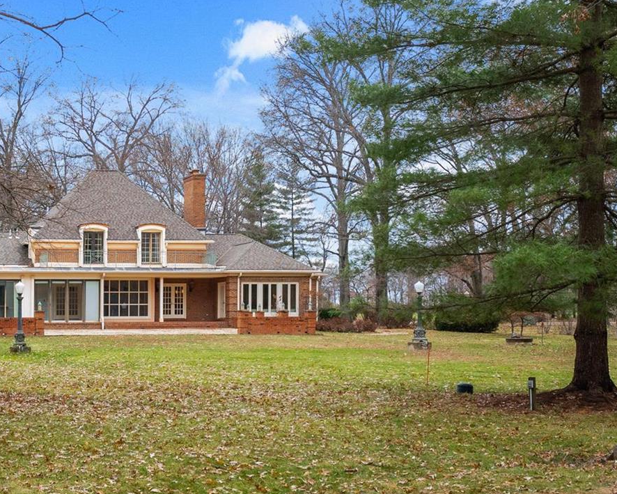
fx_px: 1114
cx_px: 162
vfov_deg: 24.8
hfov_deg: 30.5
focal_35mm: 61
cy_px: 337
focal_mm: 18
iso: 400
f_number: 8
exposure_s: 1/25
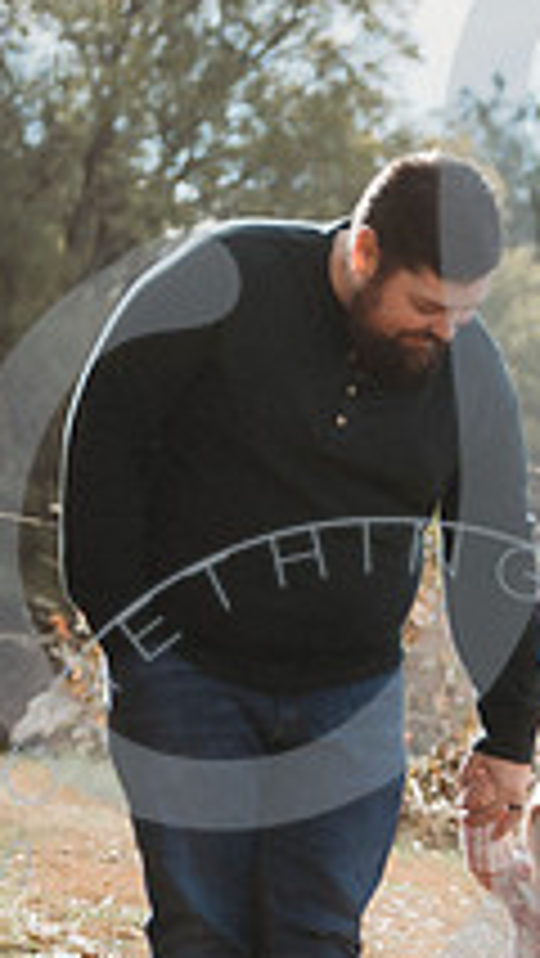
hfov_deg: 9.8
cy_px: 594
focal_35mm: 122
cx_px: 590
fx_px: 3102
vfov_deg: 17.5
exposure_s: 1/800
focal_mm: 55
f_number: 2.8
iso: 100
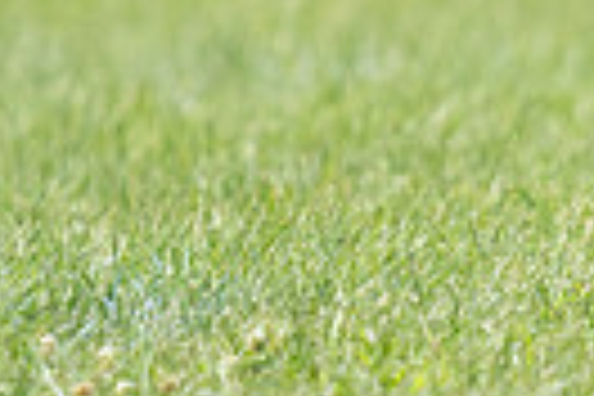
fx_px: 24880
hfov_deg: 1.4
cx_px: 1116
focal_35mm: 1508
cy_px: -34
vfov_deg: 0.9
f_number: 6.3
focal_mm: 344
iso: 1600
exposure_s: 1/4000
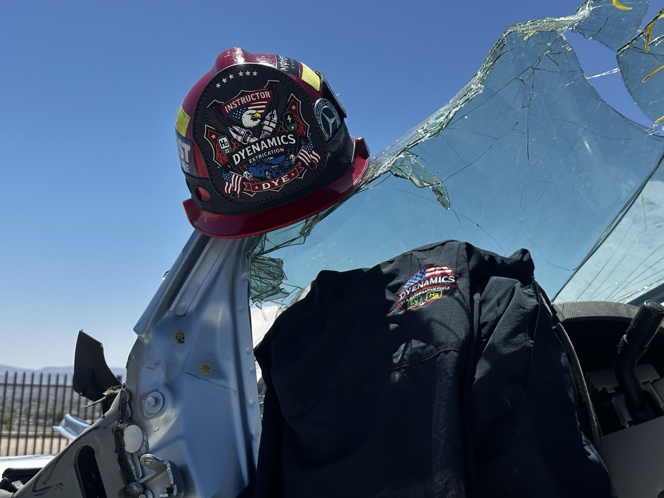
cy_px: 249
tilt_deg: +8.8
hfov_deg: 39.7
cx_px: 332
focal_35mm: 48
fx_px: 921
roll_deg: -2.0
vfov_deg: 30.3
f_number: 1.78
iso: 64
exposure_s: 1/3367
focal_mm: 6.86
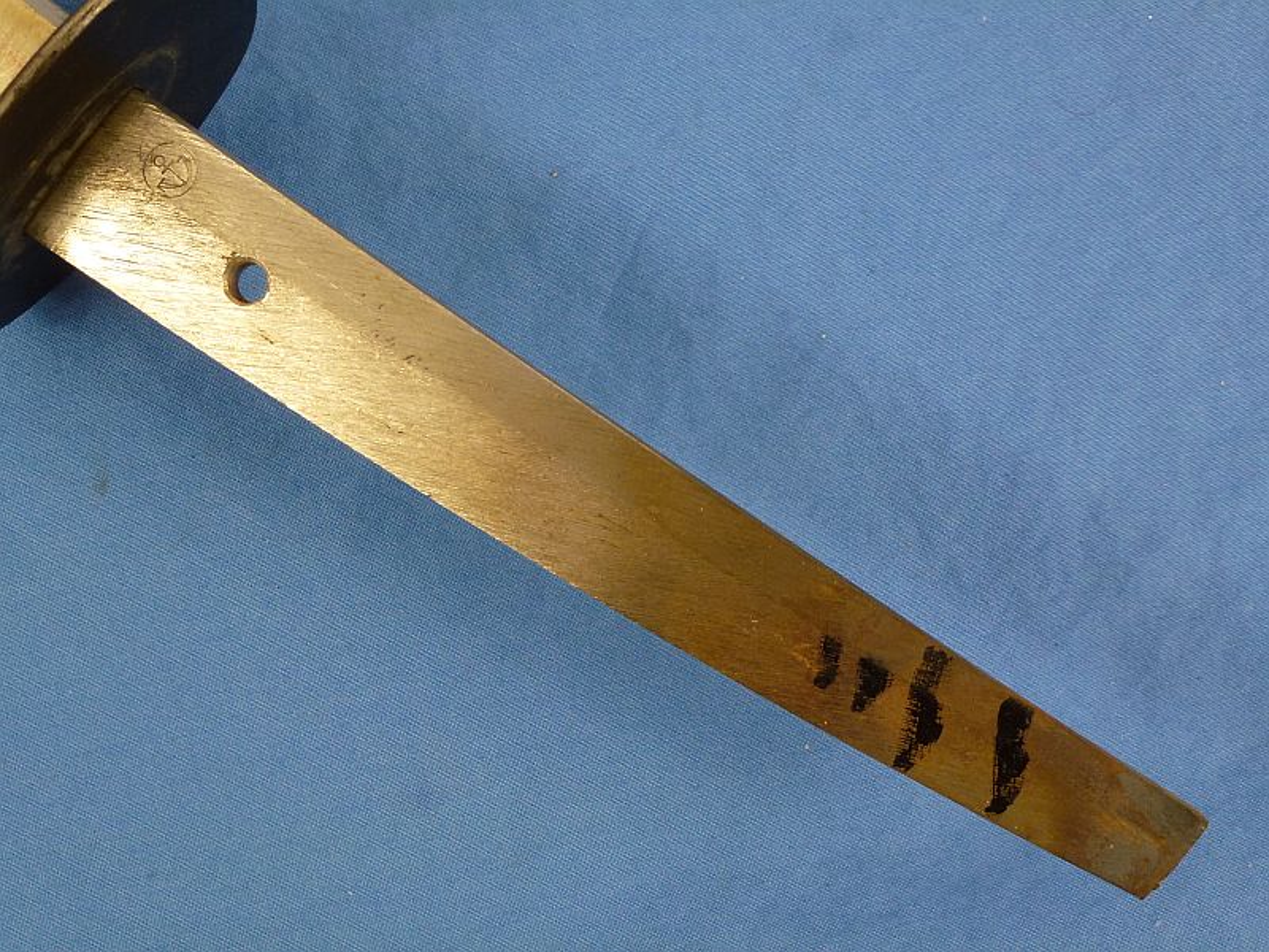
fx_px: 1650
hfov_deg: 42.1
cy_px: 476
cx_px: 634
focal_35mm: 45
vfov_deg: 32.2
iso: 200
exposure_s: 1/80
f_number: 4
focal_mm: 8
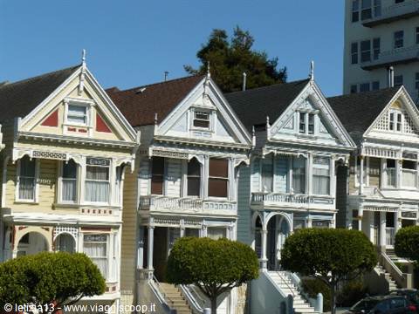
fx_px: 993
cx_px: 210
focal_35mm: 82
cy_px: 157
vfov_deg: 18.0
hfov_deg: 23.8
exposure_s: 1/500
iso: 100
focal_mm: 13.7
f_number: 7.1
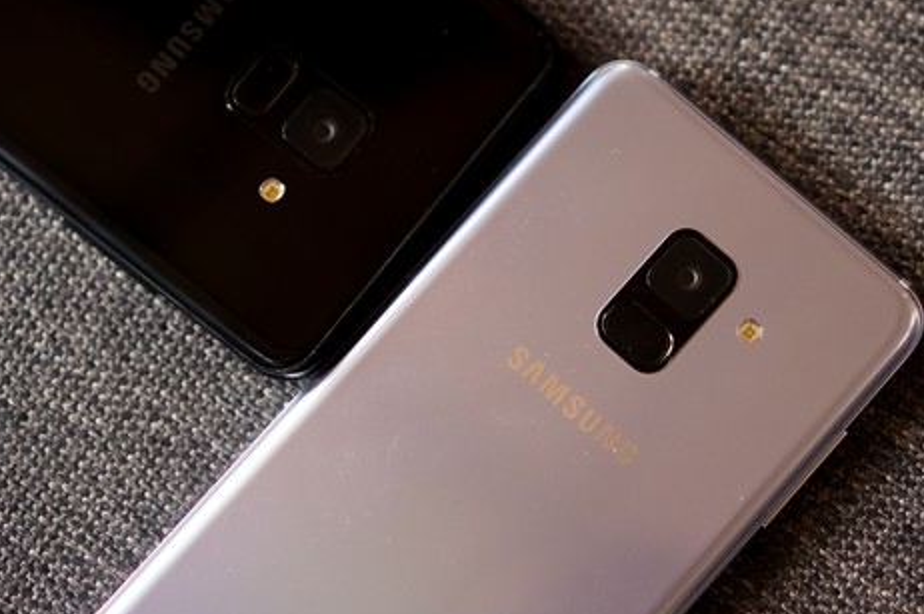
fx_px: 1864
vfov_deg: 18.7
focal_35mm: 73
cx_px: 576
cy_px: 285
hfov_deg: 27.8
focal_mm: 35
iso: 400
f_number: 2
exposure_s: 1/160
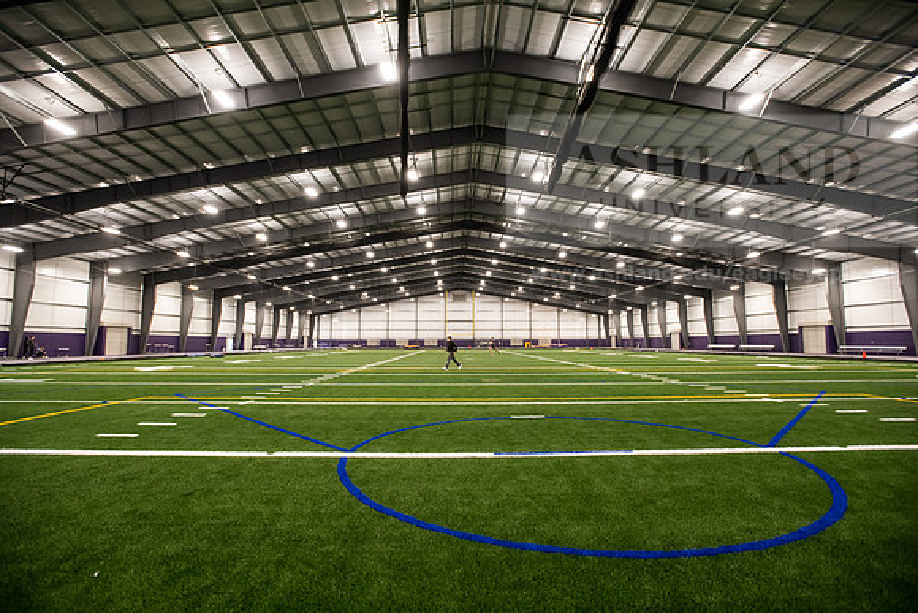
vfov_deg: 70.5
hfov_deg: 93.3
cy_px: 306
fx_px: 434
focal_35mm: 17
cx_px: 459
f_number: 4
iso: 1600
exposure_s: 1/125
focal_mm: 17
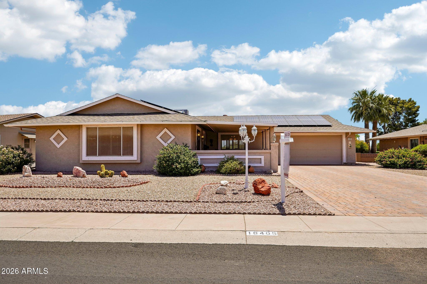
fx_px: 296
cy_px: 142
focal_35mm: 25
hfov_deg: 71.5
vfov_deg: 51.3
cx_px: 214
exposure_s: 1/1600
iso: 400
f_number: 8
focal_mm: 25
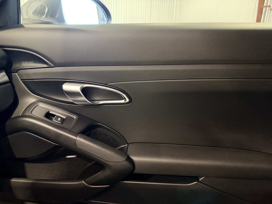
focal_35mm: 24
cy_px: 102
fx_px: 189
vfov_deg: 56.8
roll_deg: -1.3
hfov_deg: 71.6
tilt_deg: -17.3
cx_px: 136
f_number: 1.78
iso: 1250
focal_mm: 6.76
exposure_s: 1/30
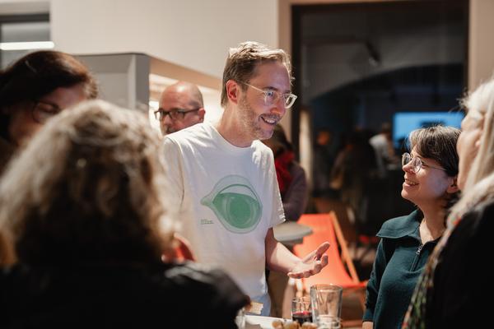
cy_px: 164
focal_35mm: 50
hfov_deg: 39.6
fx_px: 687
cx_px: 247
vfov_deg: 27.0
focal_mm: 50
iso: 1600
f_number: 2.2
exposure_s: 1/200
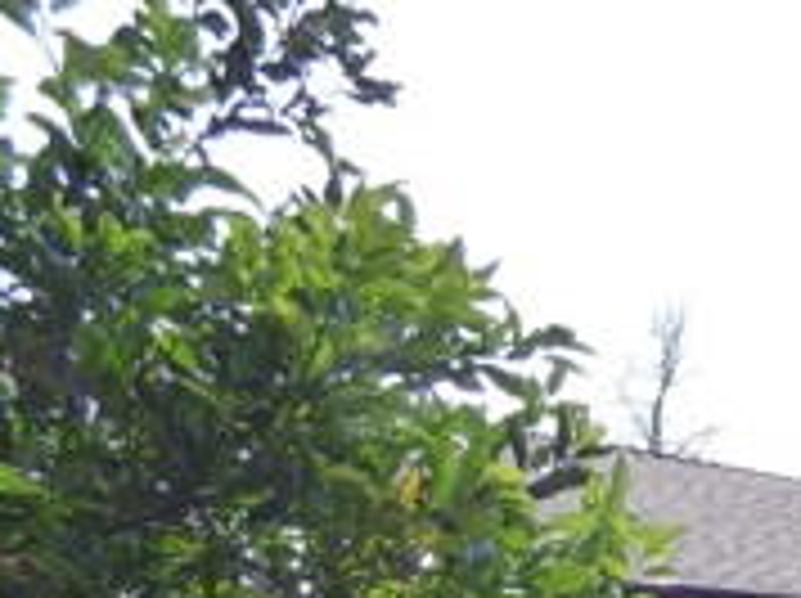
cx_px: 828
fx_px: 1664
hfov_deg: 25.5
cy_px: 935
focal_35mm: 72
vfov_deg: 17.9
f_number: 2.8
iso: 200
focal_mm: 3.58
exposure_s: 1/1300
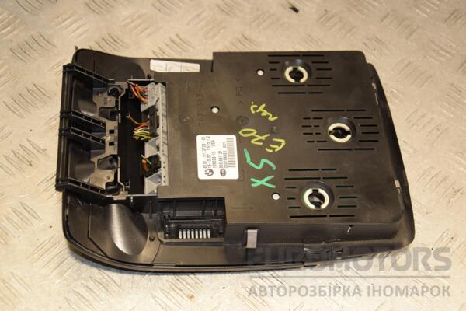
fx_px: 777
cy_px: 156
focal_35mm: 60
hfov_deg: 33.4
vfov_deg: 22.6
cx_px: 233
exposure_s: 1/160
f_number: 4.8
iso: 800
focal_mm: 40
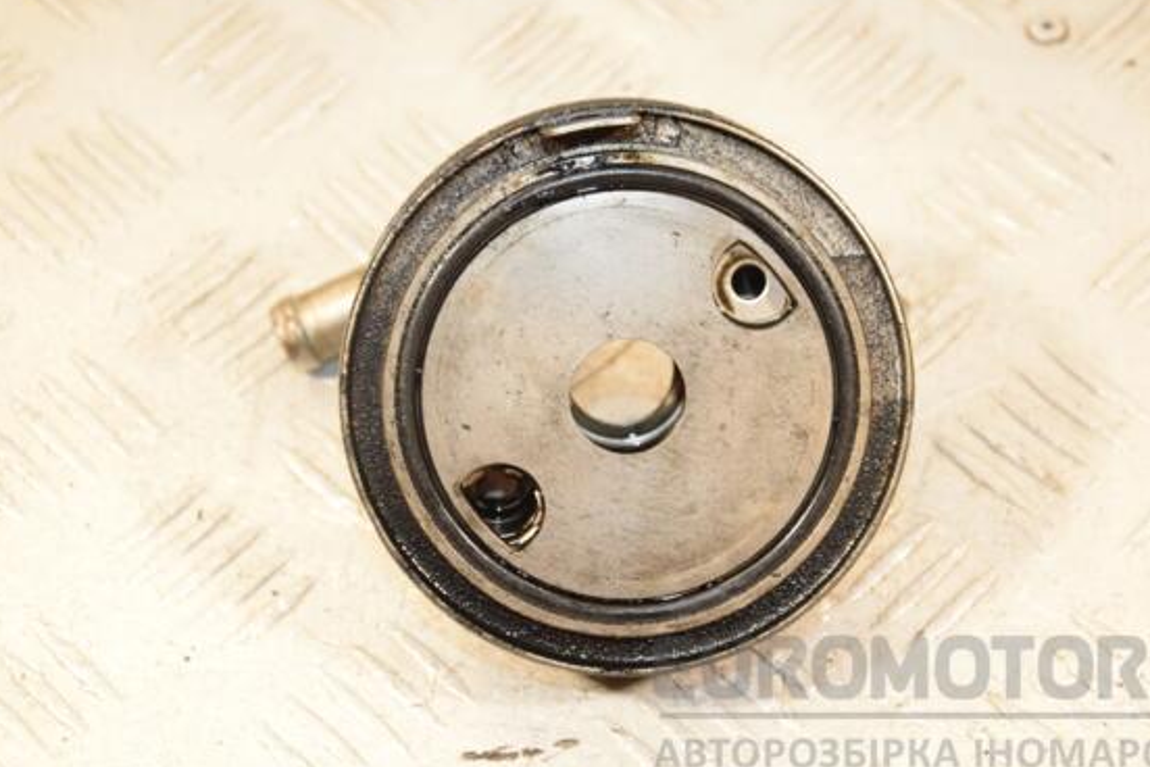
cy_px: 390
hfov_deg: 20.2
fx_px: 3226
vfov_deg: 13.6
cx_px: 615
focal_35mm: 101
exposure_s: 1/200
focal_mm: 62
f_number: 6.3
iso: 1600
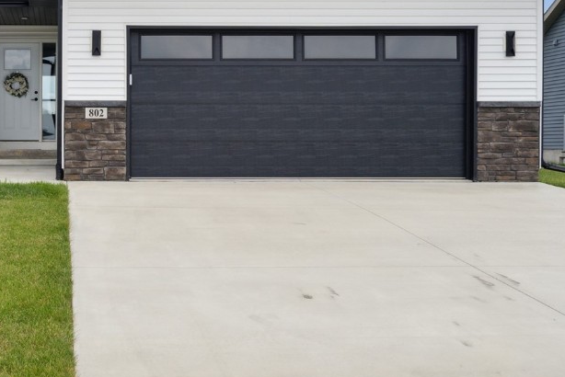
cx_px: 95
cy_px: 169
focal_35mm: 60
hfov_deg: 32.3
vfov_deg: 22.6
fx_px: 942
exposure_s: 1/1250
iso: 800
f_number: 10
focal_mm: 32
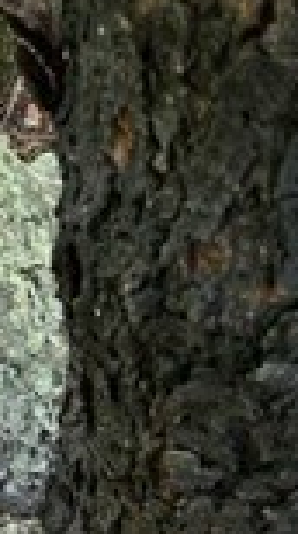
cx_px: -312
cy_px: 295
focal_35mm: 109
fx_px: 1540
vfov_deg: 19.7
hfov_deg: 10.2
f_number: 1.78
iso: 250
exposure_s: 1/87
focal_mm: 6.86
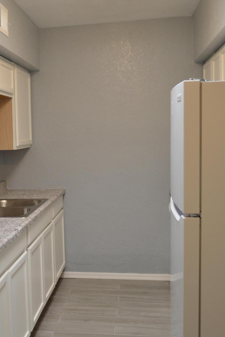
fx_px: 412
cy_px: 158
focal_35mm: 44
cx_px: 58
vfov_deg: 44.5
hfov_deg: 30.1
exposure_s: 1/60
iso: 400
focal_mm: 18
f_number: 4
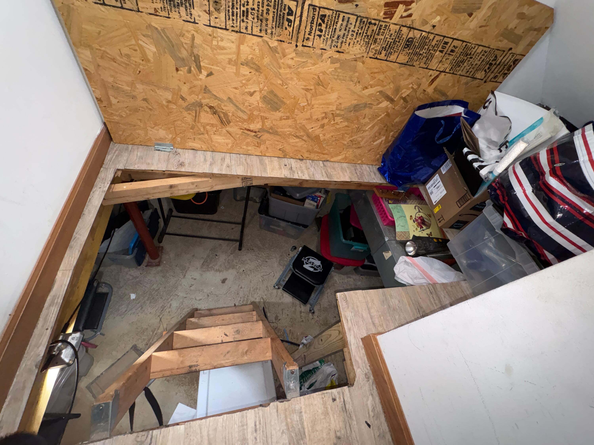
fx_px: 240
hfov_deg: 102.1
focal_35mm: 14
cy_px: 222
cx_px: 297
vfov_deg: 85.7
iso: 200
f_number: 2.2
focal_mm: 2.22
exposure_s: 1/60
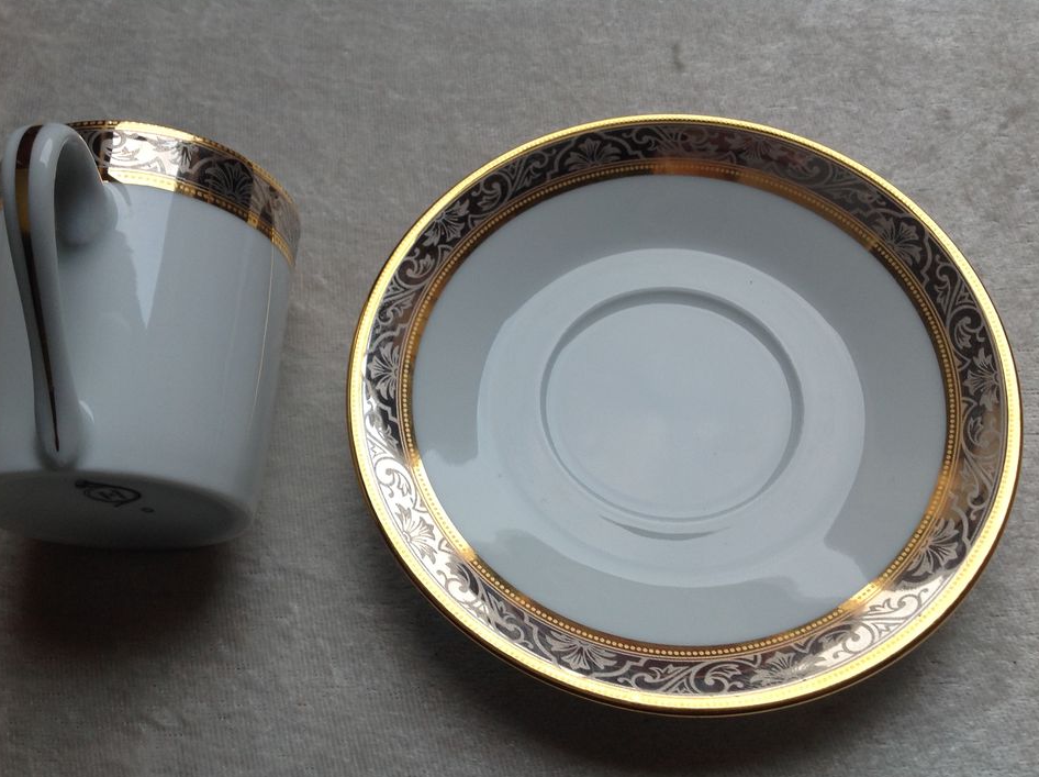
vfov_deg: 38.6
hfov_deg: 50.2
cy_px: 403
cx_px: 503
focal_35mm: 37
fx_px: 1109
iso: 50
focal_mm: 4.28
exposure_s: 1/30
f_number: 2.4
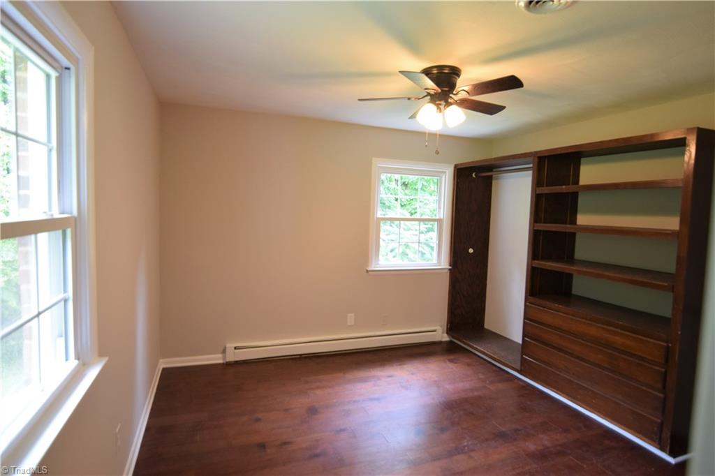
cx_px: 358
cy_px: 238
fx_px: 387
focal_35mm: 20
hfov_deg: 85.4
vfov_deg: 63.2
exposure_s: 1/60
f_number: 2.8
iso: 800
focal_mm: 13
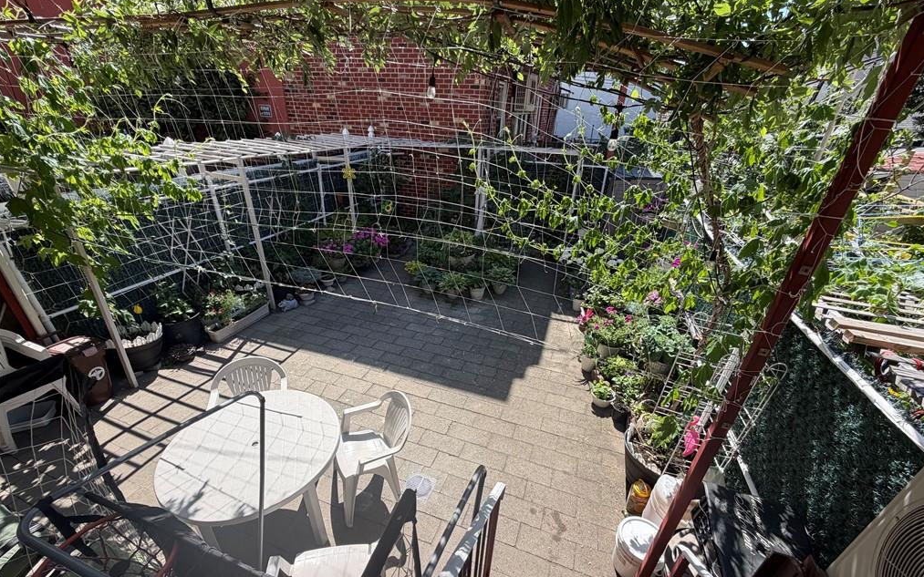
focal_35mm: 15
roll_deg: -1.6
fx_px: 378
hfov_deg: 101.5
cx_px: 464
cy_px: 314
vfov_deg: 74.6
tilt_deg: -30.6
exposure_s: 1/672
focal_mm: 2.22
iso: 40
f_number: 2.2
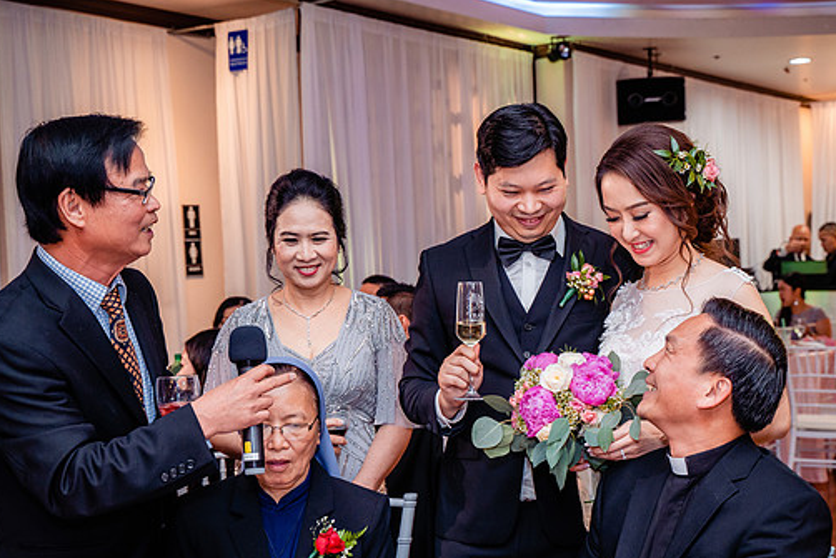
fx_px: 1208
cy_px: 319
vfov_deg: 26.0
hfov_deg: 38.1
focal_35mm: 52
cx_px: 473
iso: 1600
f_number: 4.5
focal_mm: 45
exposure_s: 1/125
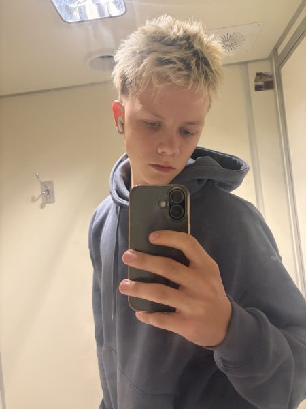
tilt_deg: +1.2
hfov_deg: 53.1
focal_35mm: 26
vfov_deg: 67.3
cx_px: 153
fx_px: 306
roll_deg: +6.7
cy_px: 204
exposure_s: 1/50
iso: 400
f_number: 1.6
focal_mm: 5.96
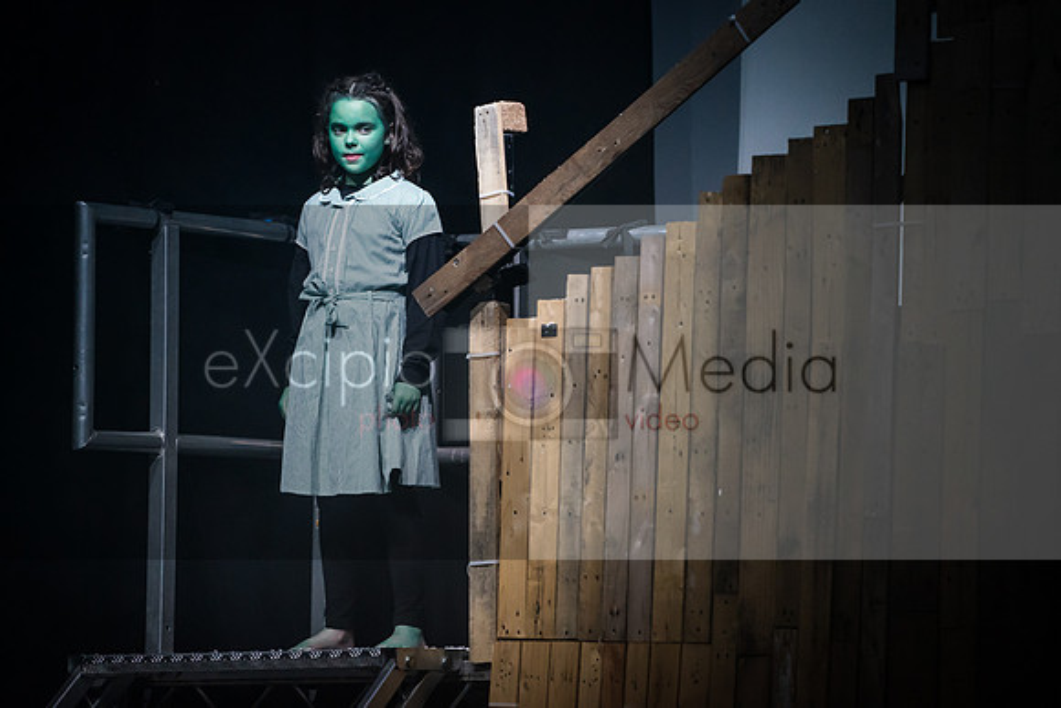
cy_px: 354
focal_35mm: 225
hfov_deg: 9.2
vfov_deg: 6.1
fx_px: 6618
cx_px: 596
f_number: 2.8
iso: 6400
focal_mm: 200
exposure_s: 1/200
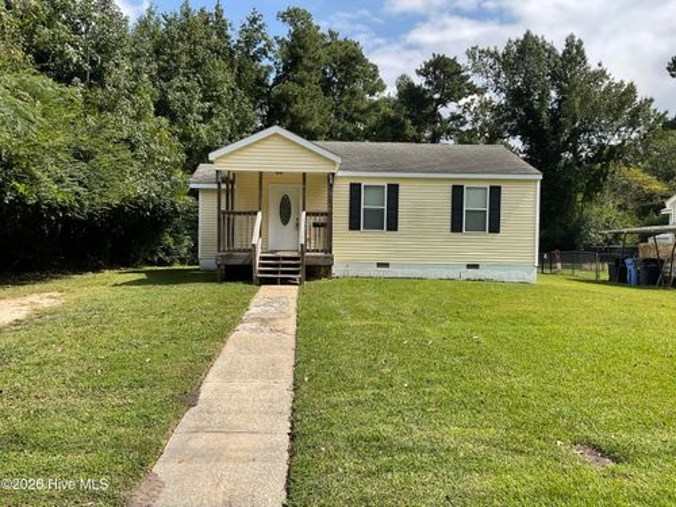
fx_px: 566
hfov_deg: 61.7
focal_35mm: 29
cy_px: 254
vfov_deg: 48.2
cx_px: 338
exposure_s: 1/1730
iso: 16
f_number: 1.8
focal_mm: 3
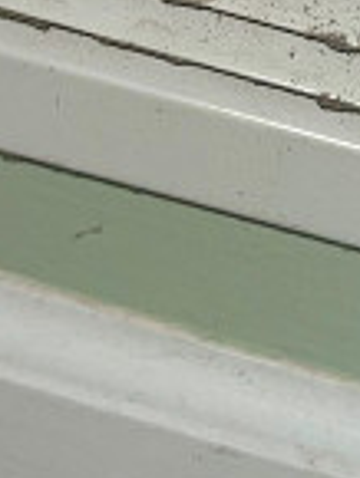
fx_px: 3226
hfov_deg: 6.3
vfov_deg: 8.4
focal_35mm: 233
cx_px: 520
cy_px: -54
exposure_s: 1/23
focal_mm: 6.6
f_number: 2.8
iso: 20
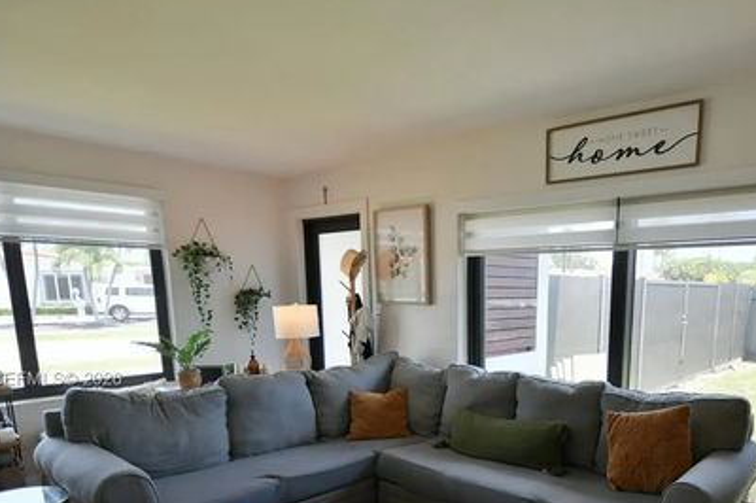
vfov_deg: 50.7
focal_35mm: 24
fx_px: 504
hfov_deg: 72.0
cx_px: 491
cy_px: 380
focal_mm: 10
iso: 500
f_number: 4
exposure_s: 1/60
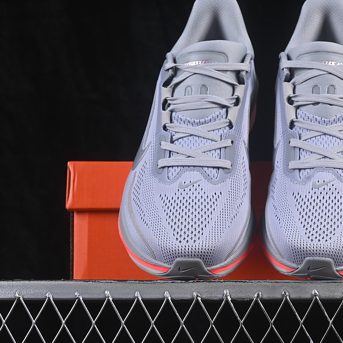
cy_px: 170
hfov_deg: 17.5
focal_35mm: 99
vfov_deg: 17.6
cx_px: 258
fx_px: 1110
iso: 160
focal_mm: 50
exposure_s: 1/80
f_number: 8
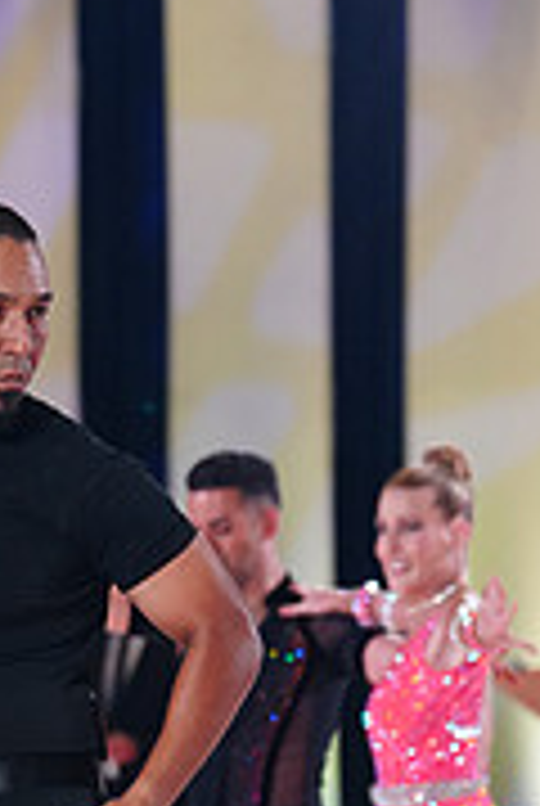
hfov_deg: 4.3
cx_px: -88
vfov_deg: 6.4
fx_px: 7105
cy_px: 982
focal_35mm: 317
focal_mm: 98
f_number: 2.8
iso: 2000
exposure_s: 1/400
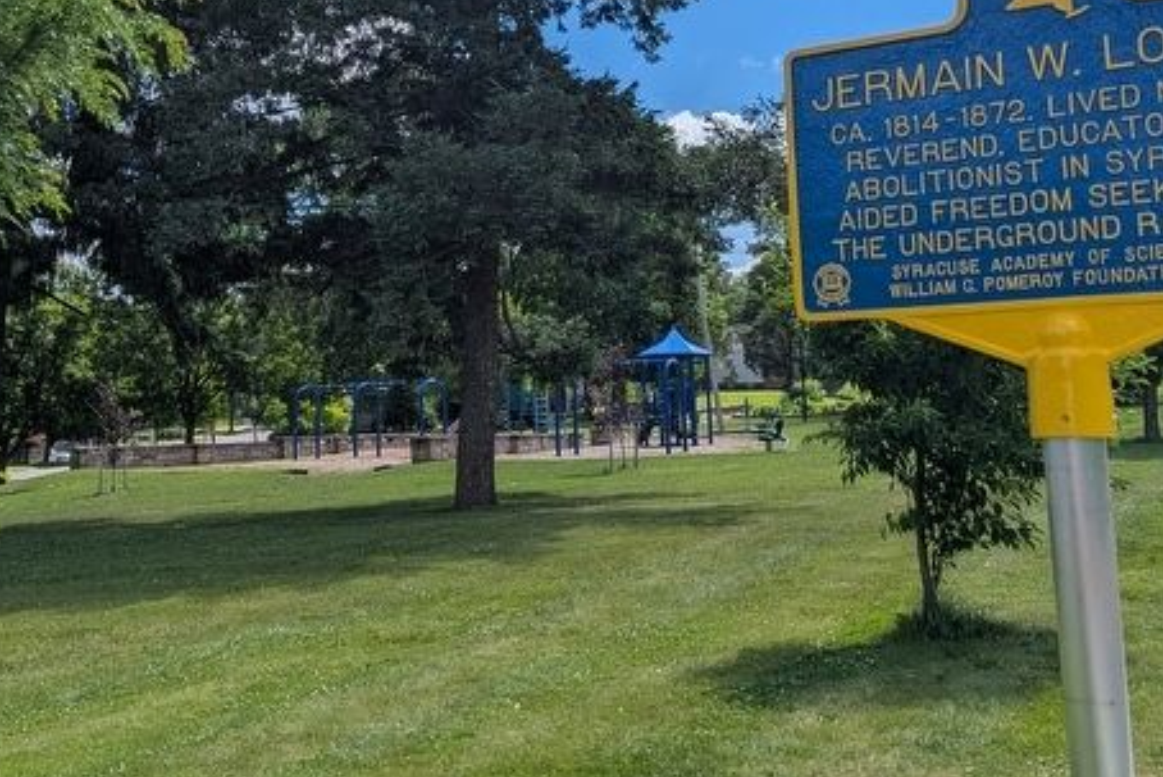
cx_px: 450
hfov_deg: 44.2
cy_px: 246
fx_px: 1422
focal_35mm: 44
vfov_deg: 30.3
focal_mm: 6.81
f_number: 1.85
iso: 46
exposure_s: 1/3333
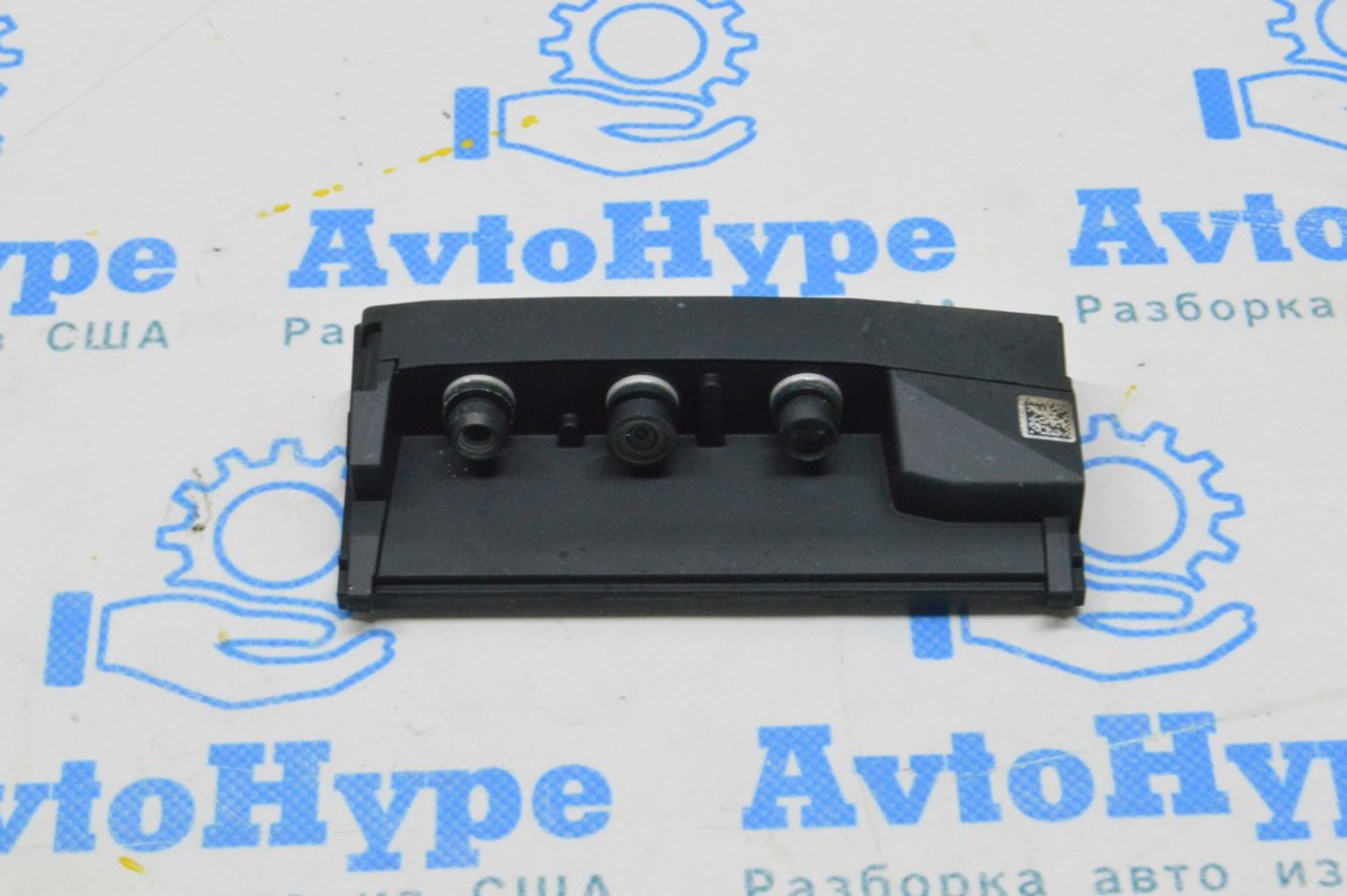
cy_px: 448
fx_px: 3084
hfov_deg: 24.6
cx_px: 674
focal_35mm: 82
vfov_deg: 16.5
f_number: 20
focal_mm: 55
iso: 6400
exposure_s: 1/20
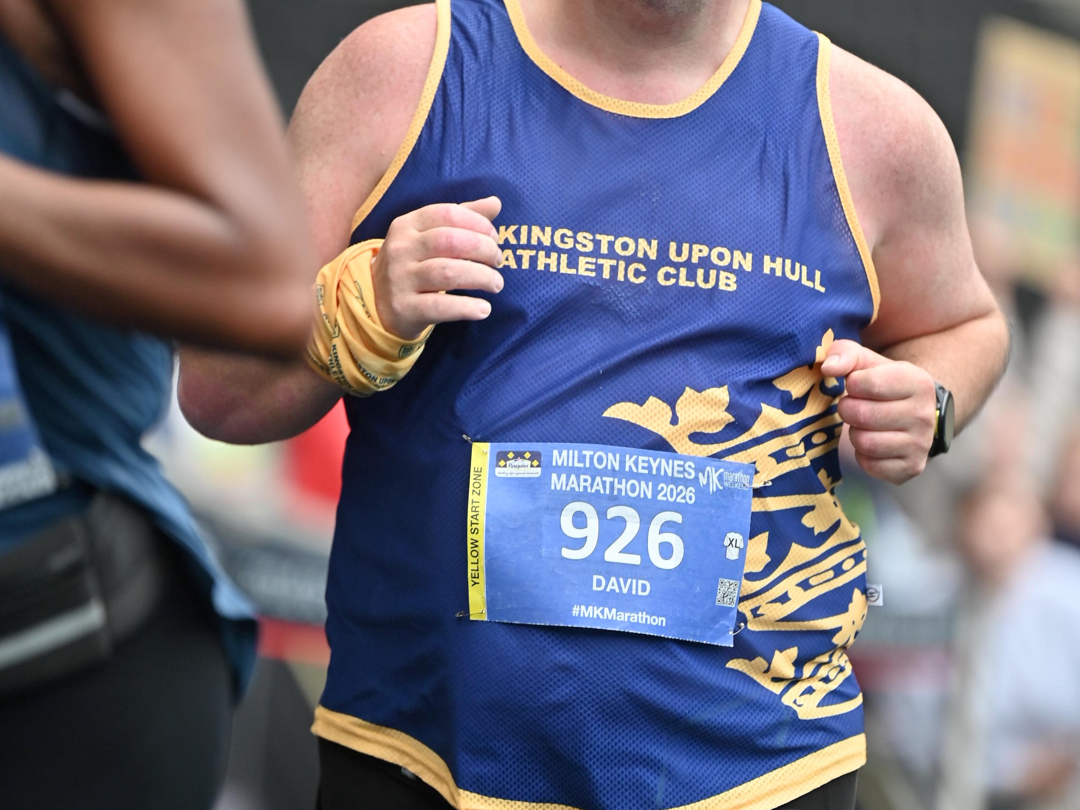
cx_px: 541
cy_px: 451
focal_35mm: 289
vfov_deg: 5.1
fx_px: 9017
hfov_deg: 6.9
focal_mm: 200
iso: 400
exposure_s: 1/1250
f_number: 2.8
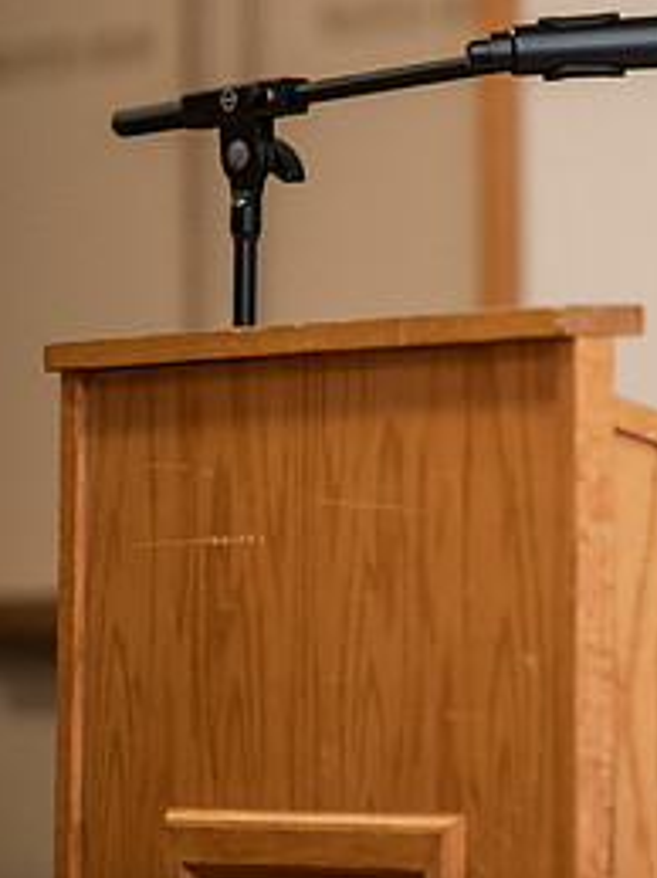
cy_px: 242
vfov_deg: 5.0
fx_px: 10080
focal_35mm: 398
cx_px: 979
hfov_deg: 3.7
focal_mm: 185
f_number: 3.2
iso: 3200
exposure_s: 1/160
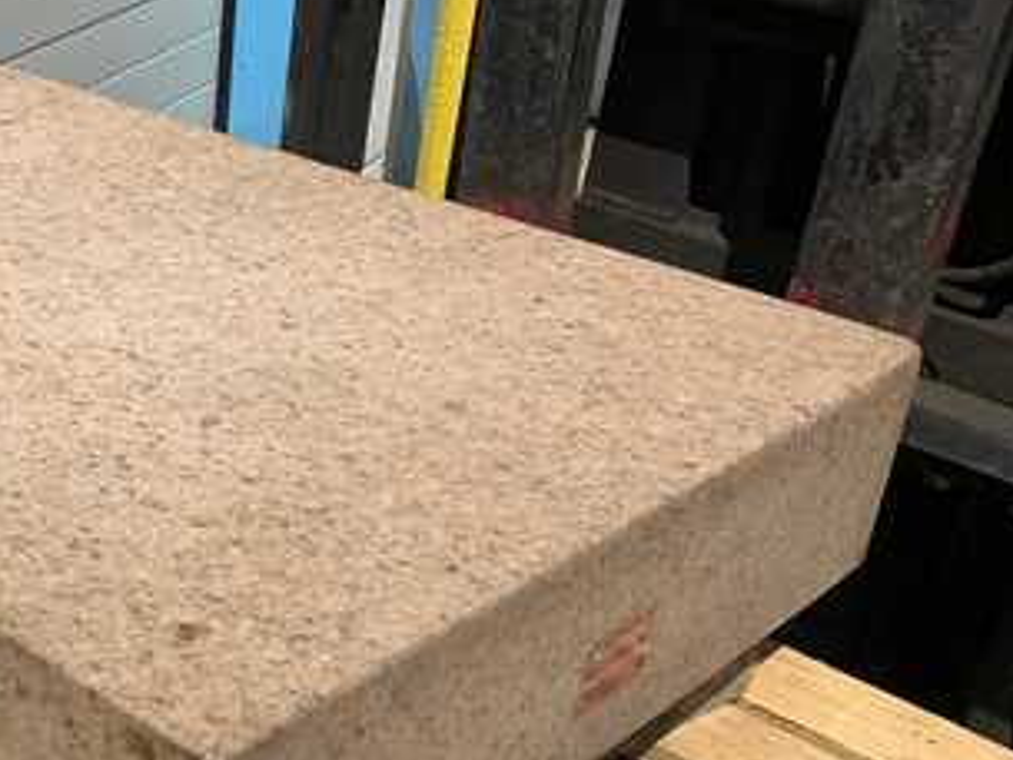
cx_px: 113
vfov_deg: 25.2
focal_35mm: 57
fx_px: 1669
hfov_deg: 32.2
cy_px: 614
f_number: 1.8
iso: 20
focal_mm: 3
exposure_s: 1/4065
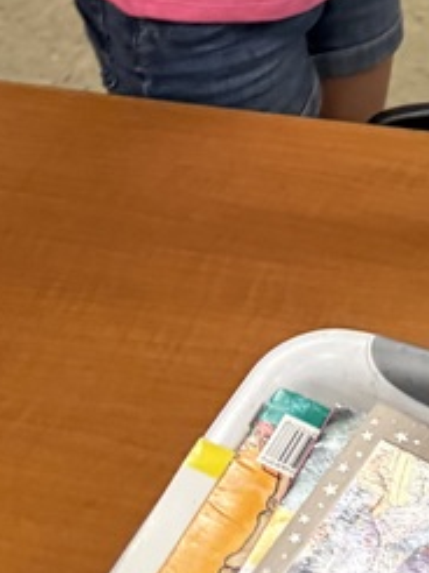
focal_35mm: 100
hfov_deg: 13.3
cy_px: -384
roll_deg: +1.6
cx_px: 767
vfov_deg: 17.0
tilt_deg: -24.9
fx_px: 1655
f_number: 1.78
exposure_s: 1/60
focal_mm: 6.76
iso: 320
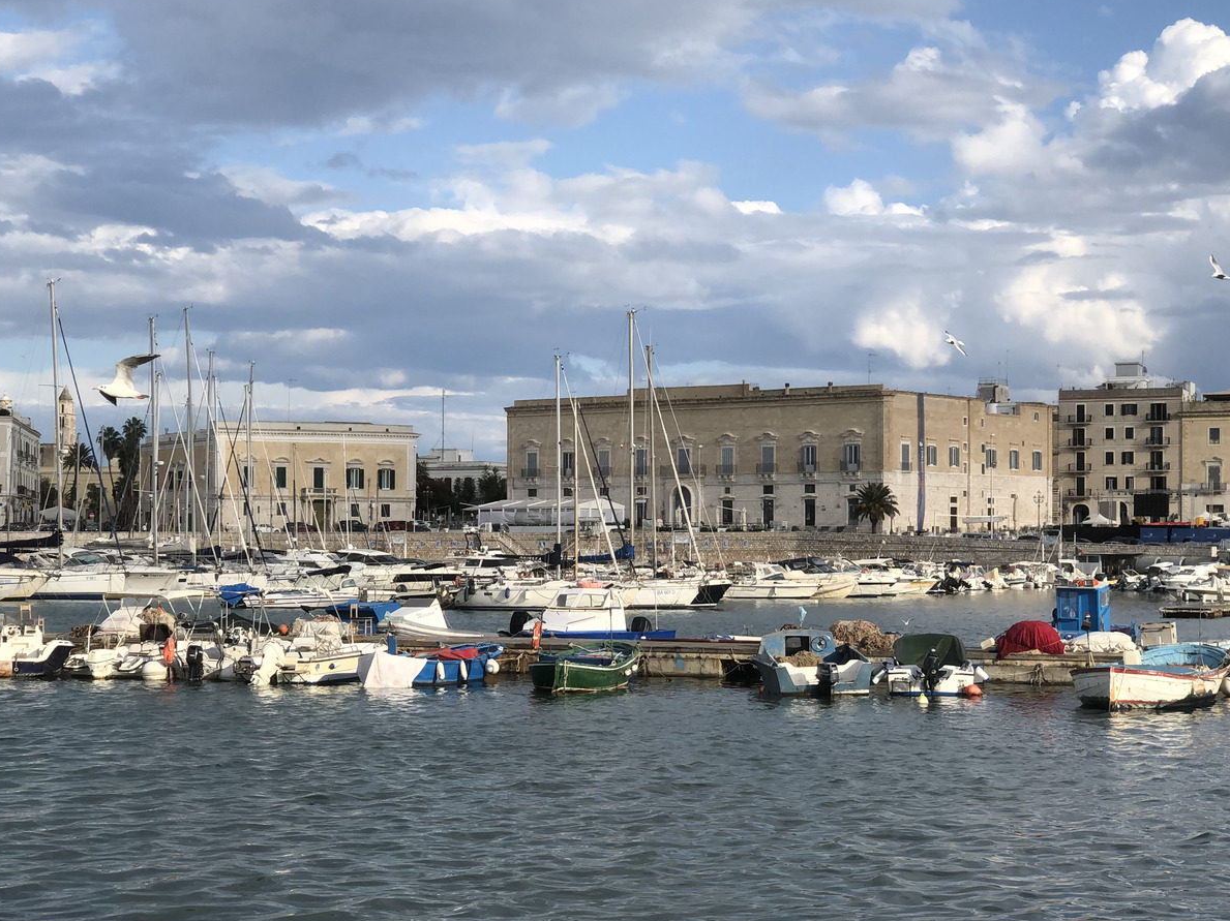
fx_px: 2487
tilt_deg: +1.0
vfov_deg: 21.0
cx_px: 584
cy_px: 524
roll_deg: +0.7
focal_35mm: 70
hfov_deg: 27.8
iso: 16
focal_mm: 6
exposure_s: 1/1230
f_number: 2.4
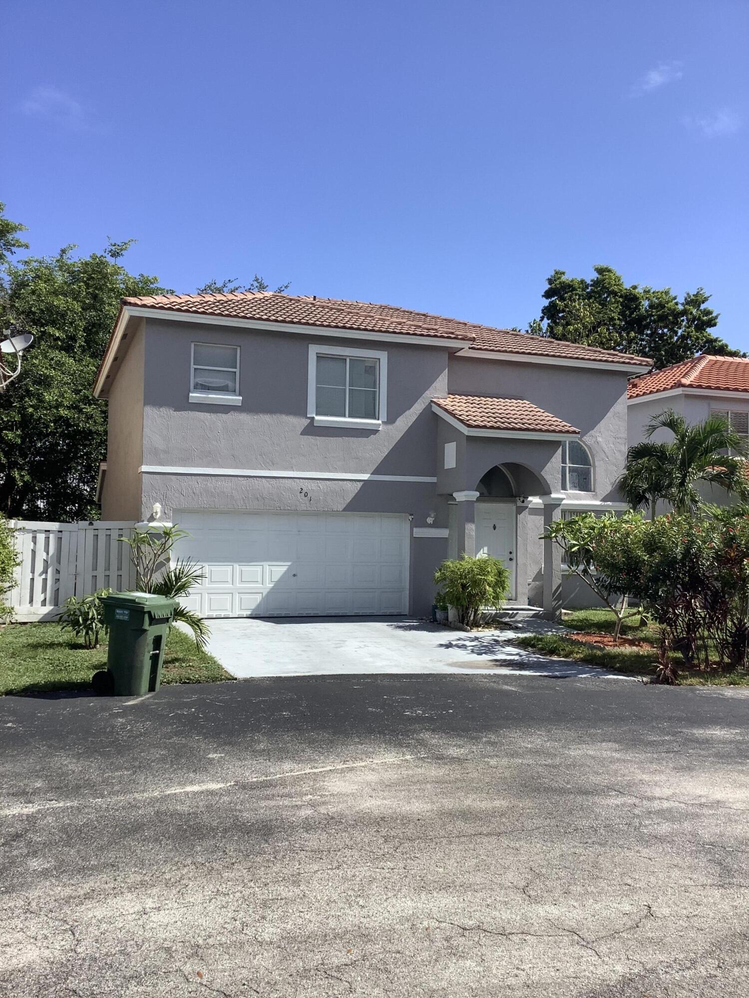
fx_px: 894
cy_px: 499
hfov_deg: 45.4
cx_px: 374
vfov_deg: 58.4
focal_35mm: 31
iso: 25
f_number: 2.4
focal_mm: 3.3
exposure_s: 1/1404
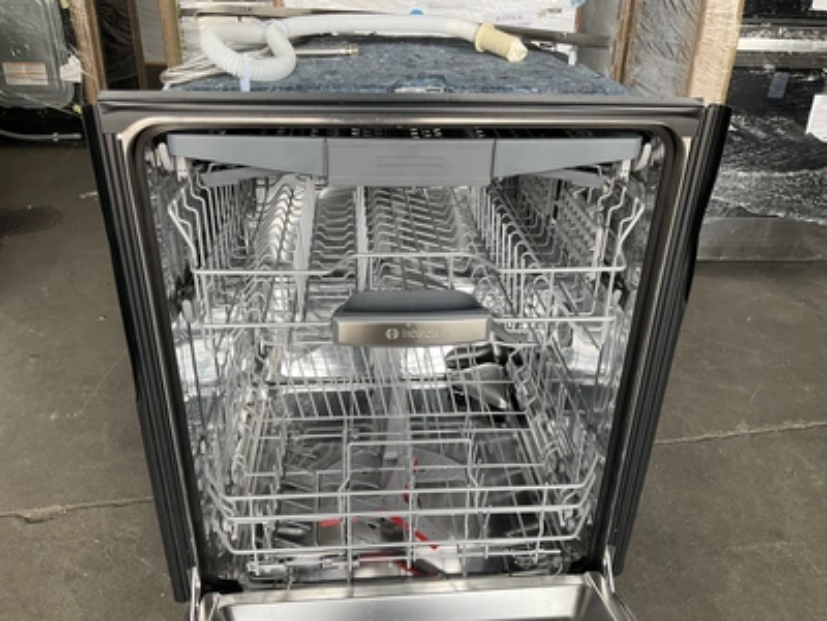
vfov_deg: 48.2
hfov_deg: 61.7
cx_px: 414
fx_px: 693
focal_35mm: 29
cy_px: 310
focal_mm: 3
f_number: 1.8
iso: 25
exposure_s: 1/122
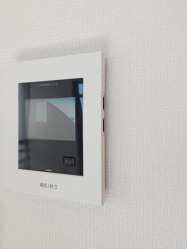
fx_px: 238
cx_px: 38
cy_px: 121
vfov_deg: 55.3
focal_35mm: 33
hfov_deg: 41.2
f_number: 1.8
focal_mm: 5.23
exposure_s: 1/201
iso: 25
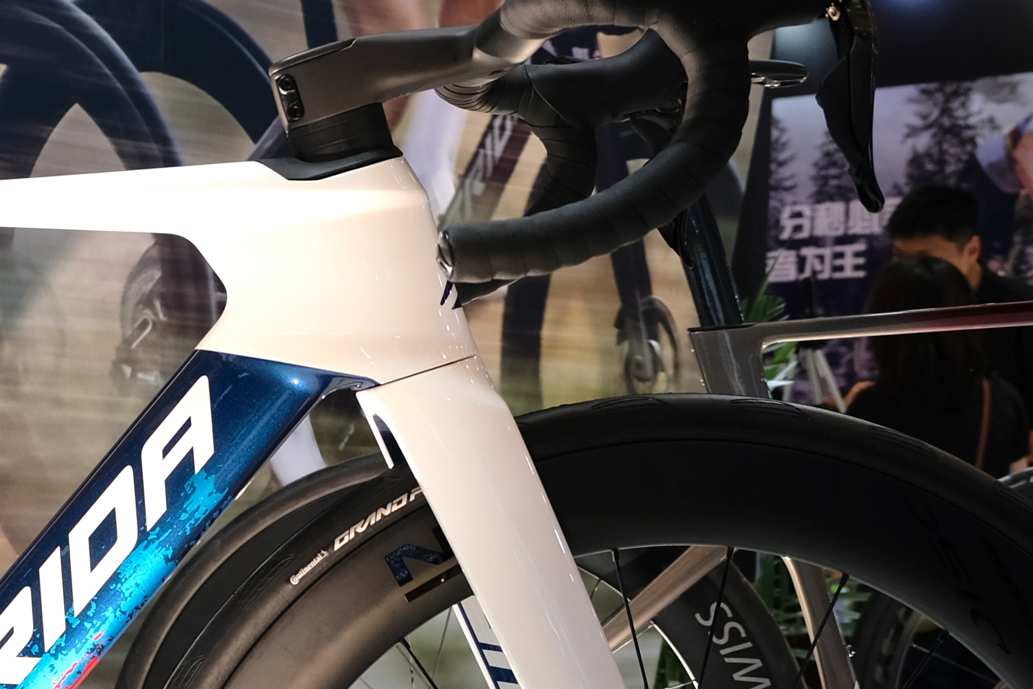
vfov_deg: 14.8
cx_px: -233
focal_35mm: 91
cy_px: 637
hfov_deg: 20.8
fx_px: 2611
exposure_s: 1/140
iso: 400
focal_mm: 19.6
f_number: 4
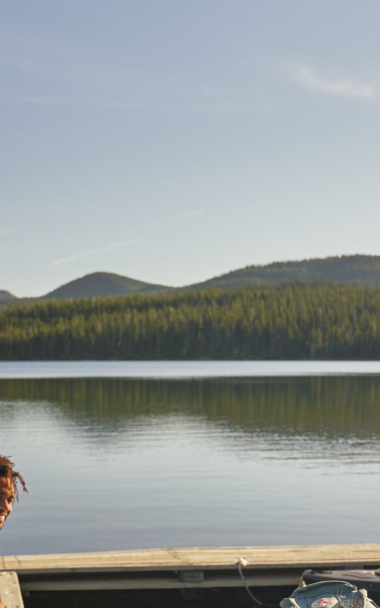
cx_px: 179
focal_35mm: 64
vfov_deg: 30.3
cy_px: 568
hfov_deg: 20.3
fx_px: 1061
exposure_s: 1/1000
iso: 400
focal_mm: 30
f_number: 4
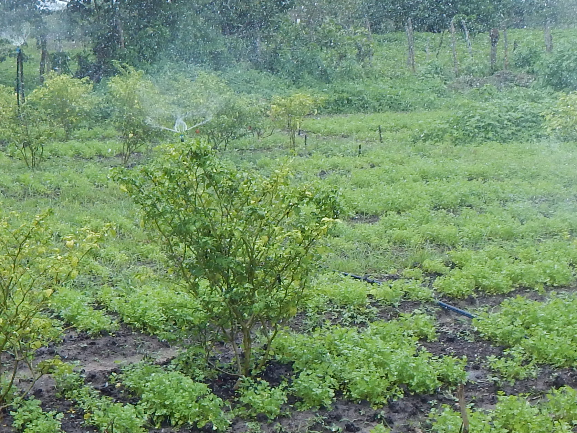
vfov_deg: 19.1
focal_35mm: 77
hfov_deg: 25.3
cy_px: 255
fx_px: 1283
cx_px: 331
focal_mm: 5.1
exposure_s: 1/1000
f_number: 3.2
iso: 125
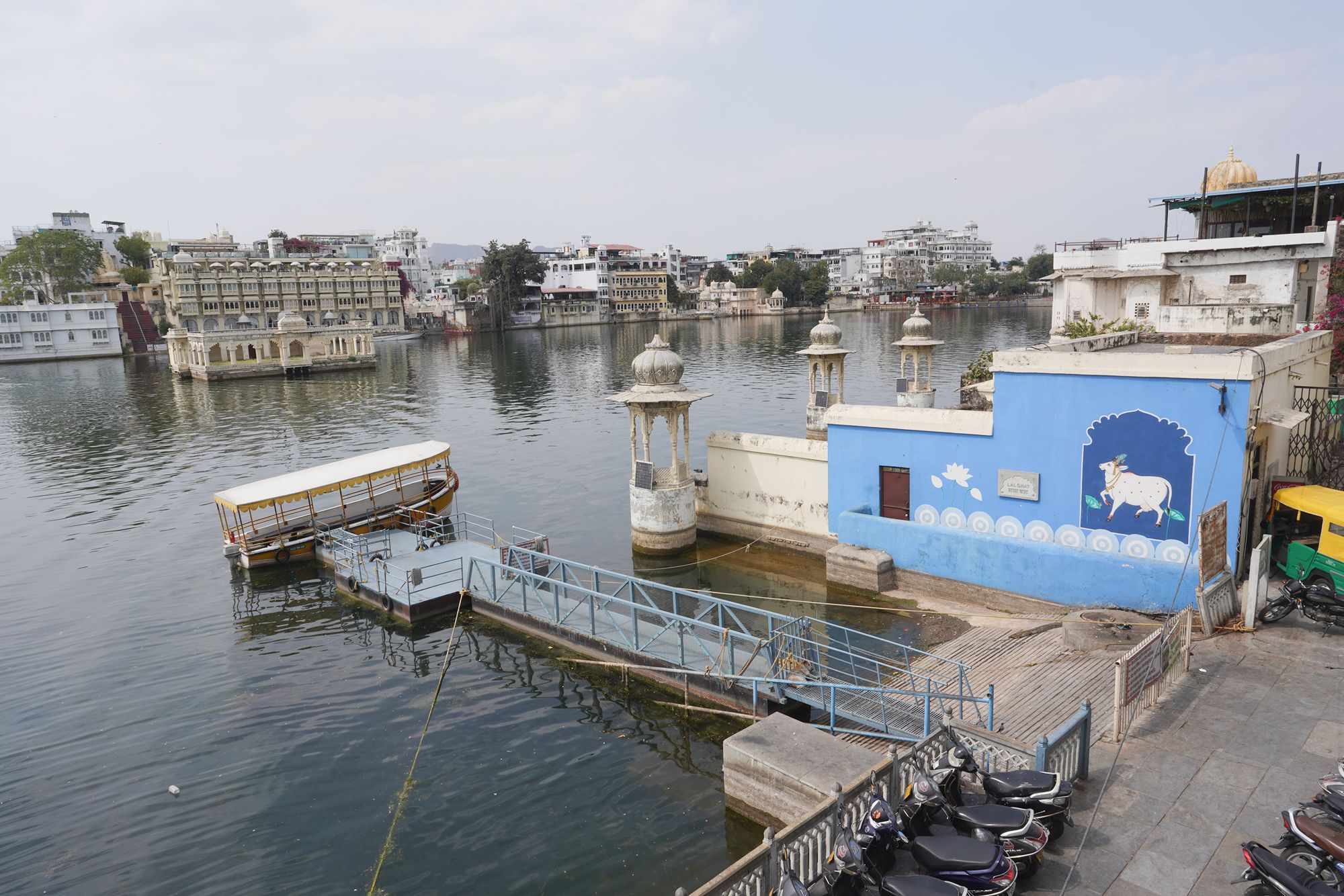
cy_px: 448
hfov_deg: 73.7
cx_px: 672
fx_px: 896
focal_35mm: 24
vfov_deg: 53.1
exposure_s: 1/100
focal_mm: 24
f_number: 16
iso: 100
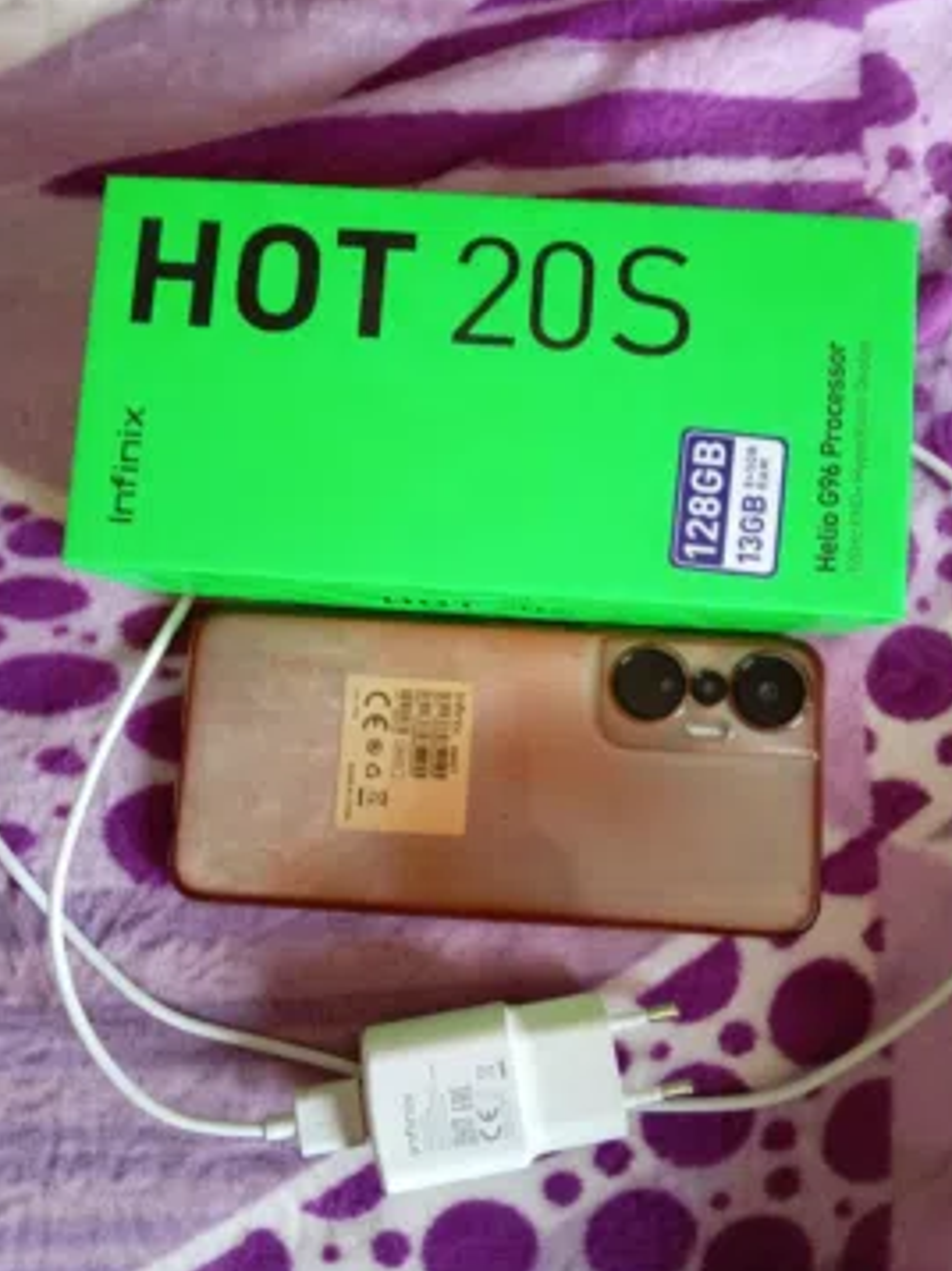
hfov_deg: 49.7
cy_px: 612
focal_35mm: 28
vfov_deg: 63.5
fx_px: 1028
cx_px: 487
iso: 498
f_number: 1.8
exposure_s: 1/25
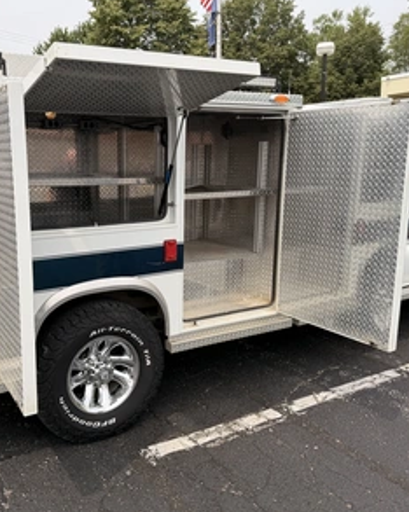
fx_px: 485
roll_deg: -0.4
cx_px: 128
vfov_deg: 55.7
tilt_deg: -7.3
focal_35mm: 32
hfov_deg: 44.9
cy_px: 255
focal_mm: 6.76
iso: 80
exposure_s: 1/2445
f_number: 1.78
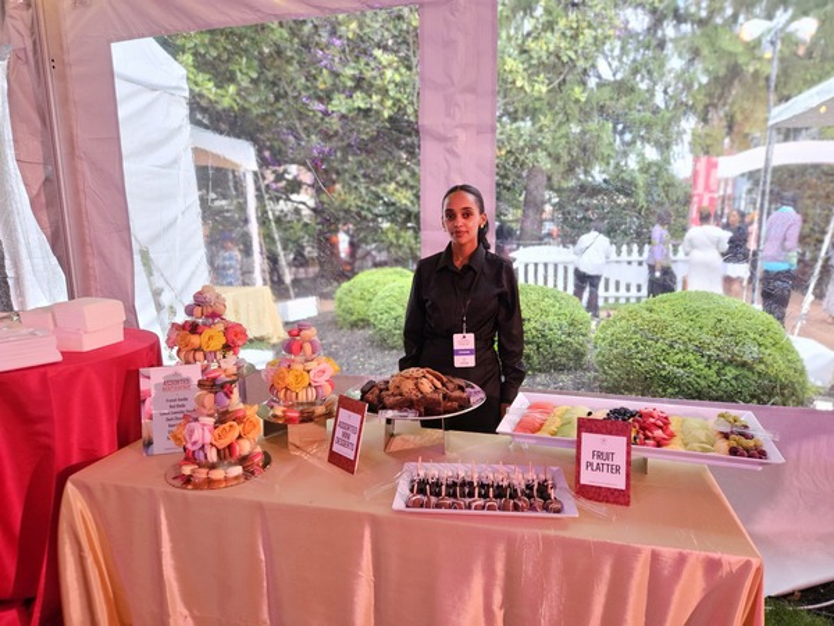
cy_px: 313
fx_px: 554
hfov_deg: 73.9
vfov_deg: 58.9
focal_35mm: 23
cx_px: 417
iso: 640
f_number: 1.8
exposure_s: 1/120
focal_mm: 5.4
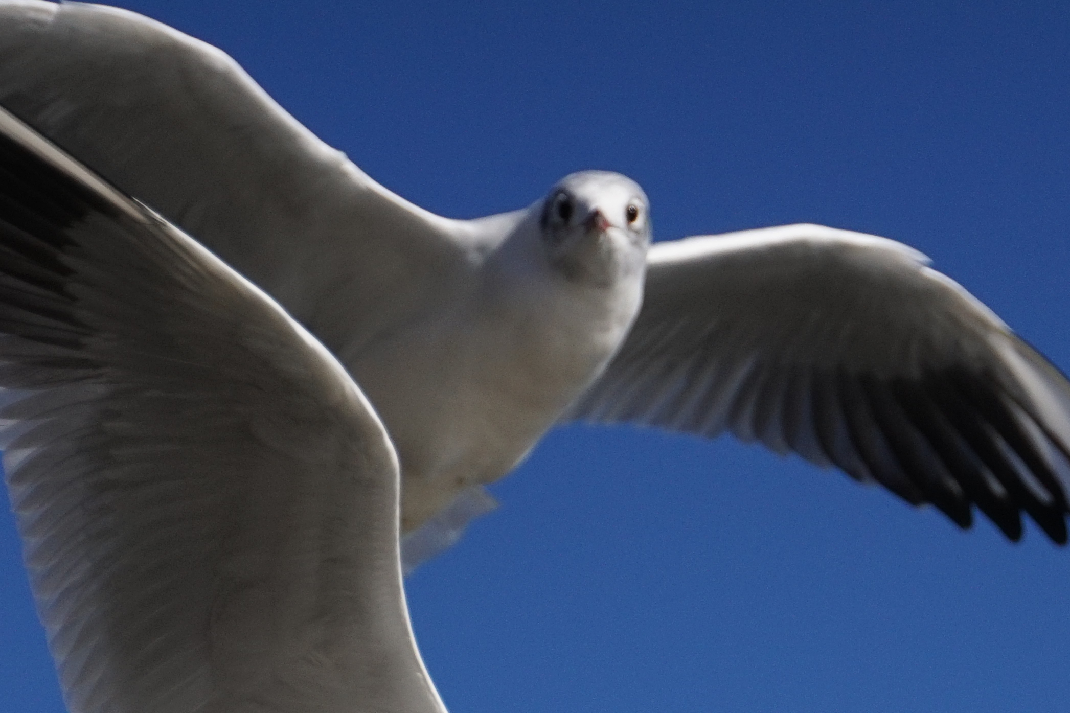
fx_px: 14056
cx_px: 767
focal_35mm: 473
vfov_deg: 2.9
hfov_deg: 4.4
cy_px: 687
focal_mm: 110
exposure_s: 1/2000
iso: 320
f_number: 6.3
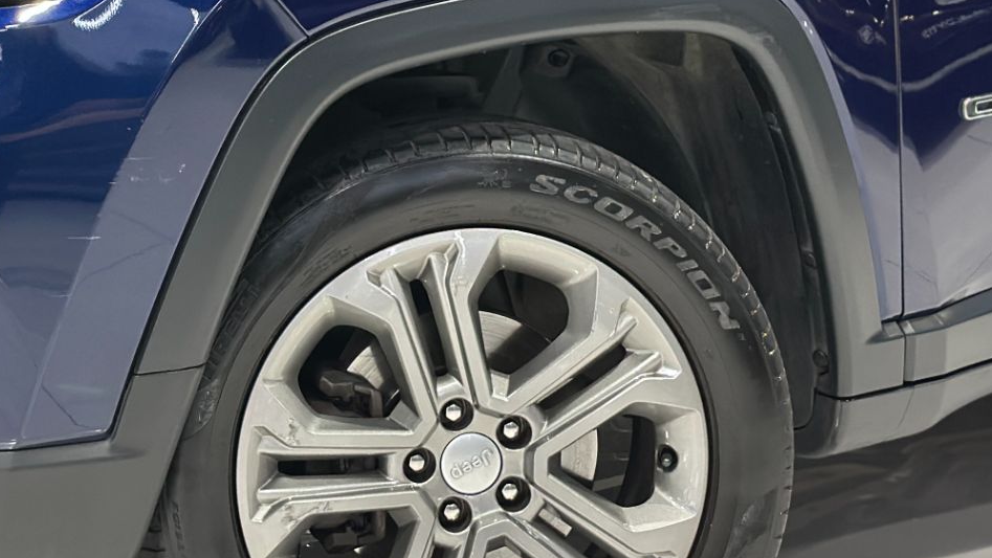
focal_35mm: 106
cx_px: 261
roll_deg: +0.6
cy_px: 65
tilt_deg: -8.0
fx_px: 2789
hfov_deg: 20.0
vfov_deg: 11.4
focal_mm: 6.86
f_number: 1.78
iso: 250
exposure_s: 1/49
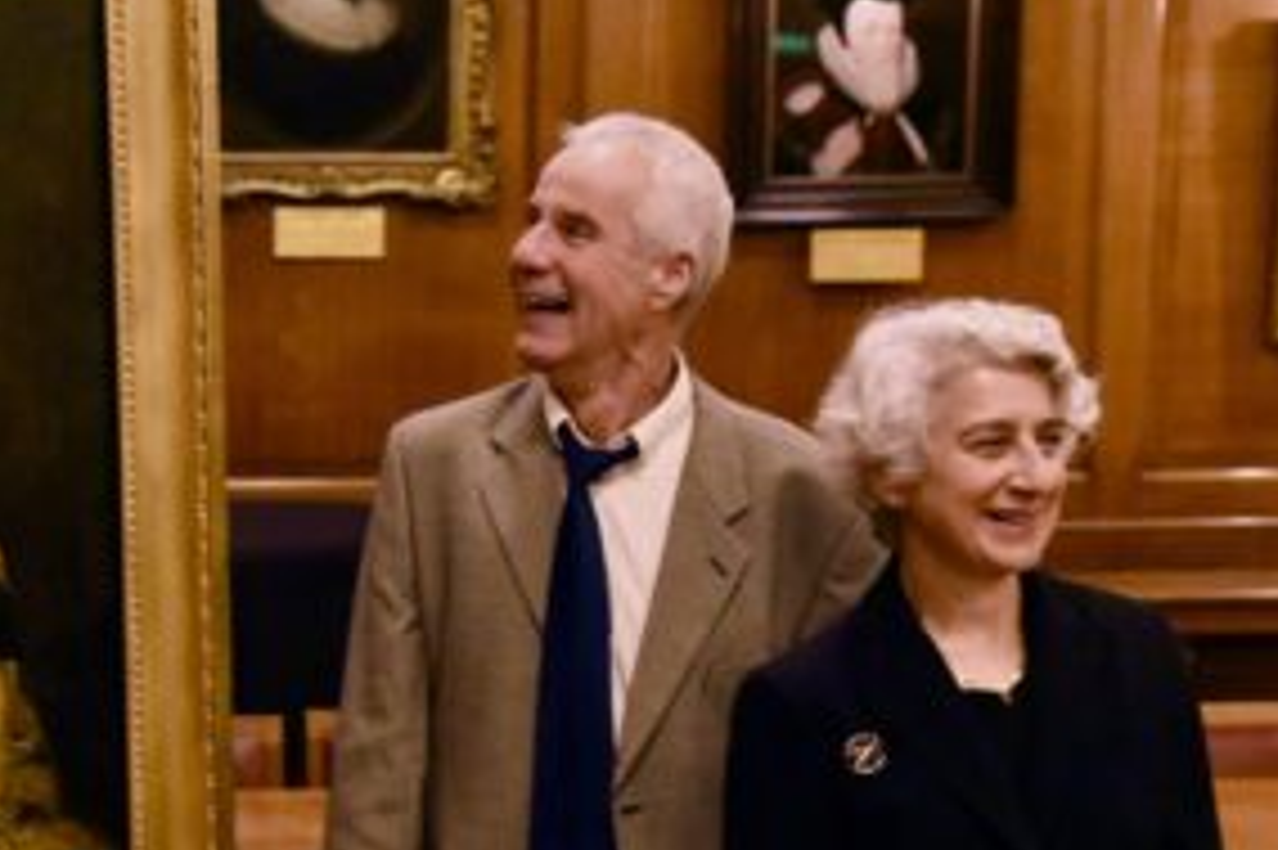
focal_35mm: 93
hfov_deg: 21.5
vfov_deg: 14.6
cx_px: 189
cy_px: 634
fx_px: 3299
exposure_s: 1/125
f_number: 4
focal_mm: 44
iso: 6400
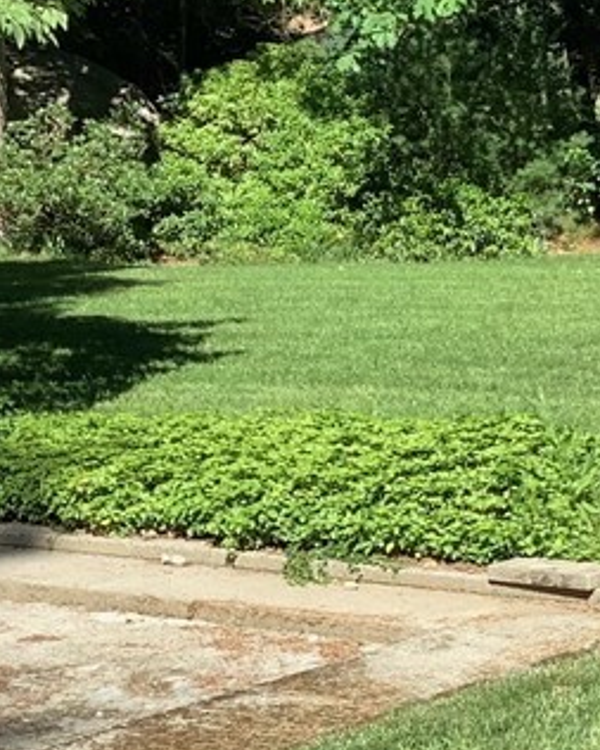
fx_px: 2174
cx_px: 391
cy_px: 558
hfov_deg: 15.7
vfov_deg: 19.4
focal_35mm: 98
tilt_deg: -13.3
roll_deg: +3.6
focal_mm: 3.3
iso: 25
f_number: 2.4
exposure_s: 1/769
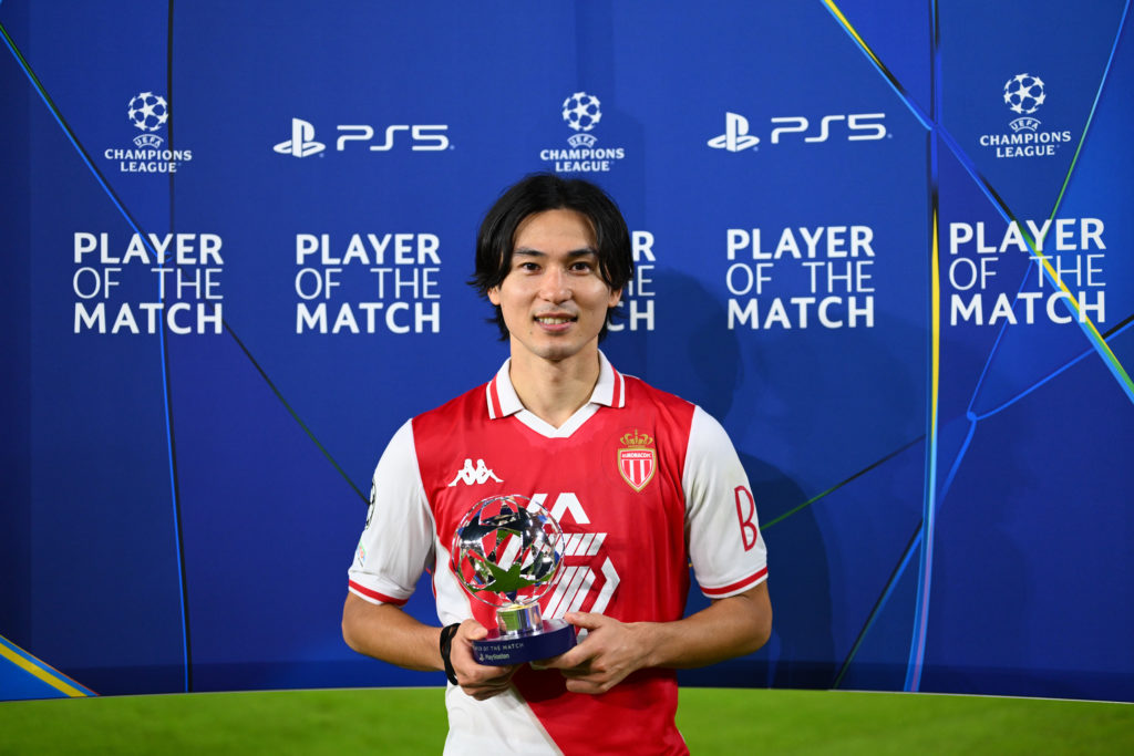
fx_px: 1575
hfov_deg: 39.6
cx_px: 567
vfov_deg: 27.0
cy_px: 378
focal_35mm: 50
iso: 1250
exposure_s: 1/1600
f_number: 2.2
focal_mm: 50
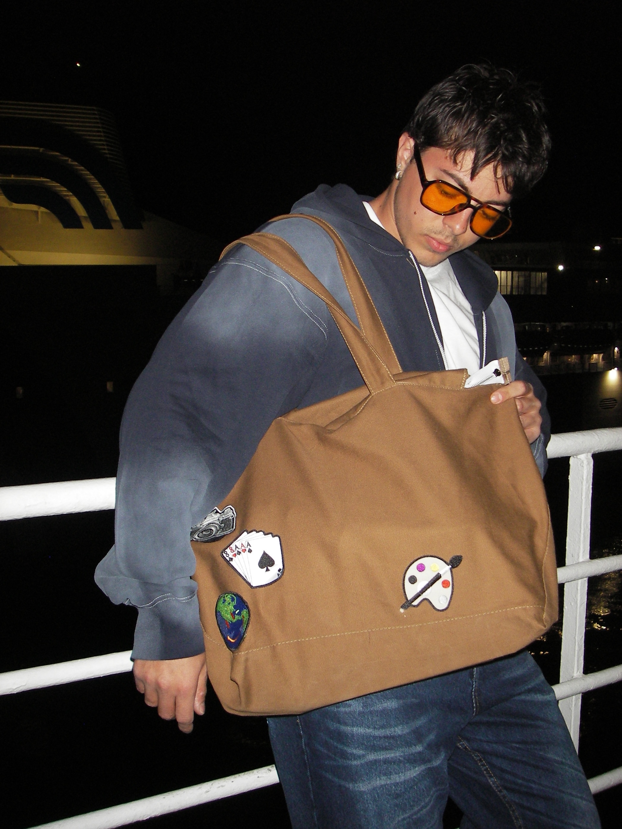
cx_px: 311
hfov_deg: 37.7
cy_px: 414
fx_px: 910
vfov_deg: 49.0
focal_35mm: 38
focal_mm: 6.3
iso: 100
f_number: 3.3
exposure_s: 1/30
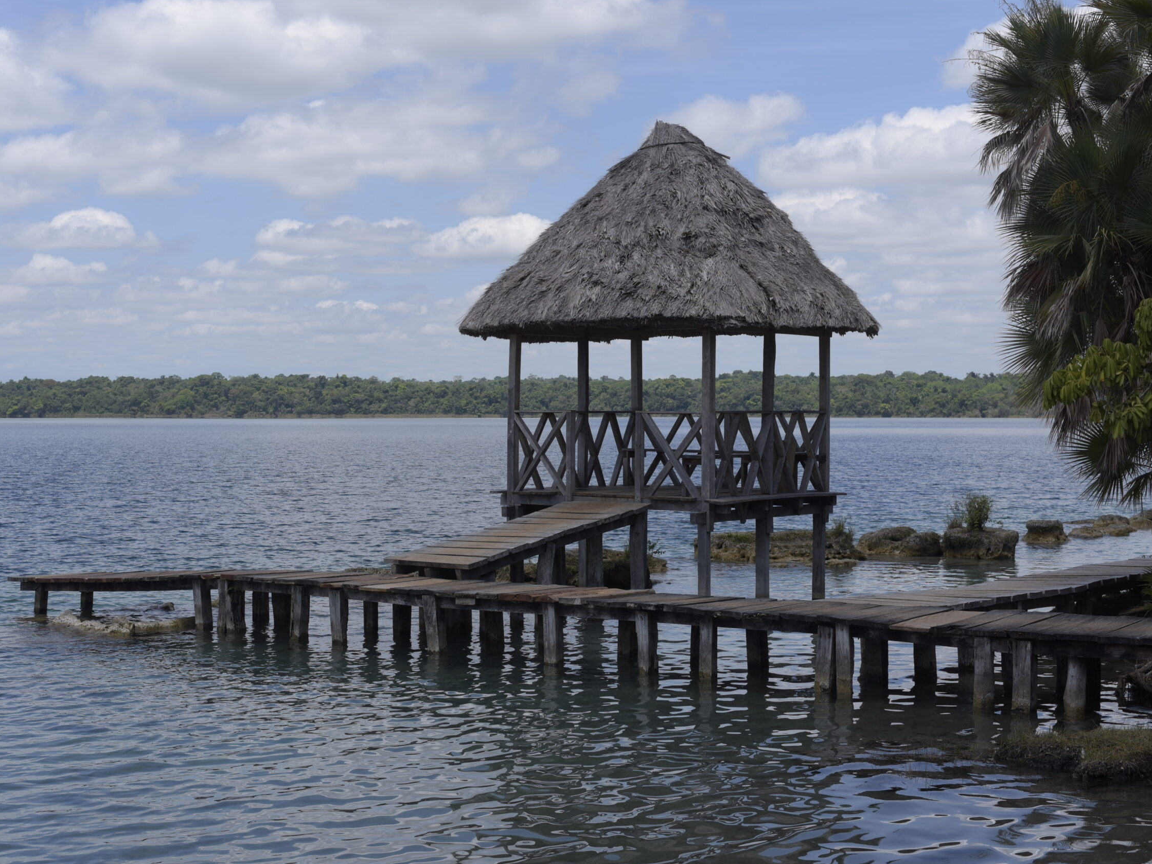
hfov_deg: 34.9
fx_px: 1830
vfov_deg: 26.6
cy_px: 435
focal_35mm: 55
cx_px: 534
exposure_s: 1/500
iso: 125
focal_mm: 50
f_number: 7.1
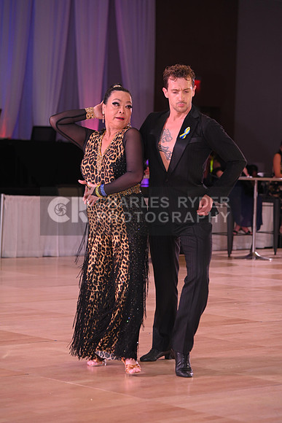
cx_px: 141
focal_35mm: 105
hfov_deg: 13.0
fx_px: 1233
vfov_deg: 19.5
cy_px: 212
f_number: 5.6
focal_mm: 105
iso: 1000
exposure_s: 1/200
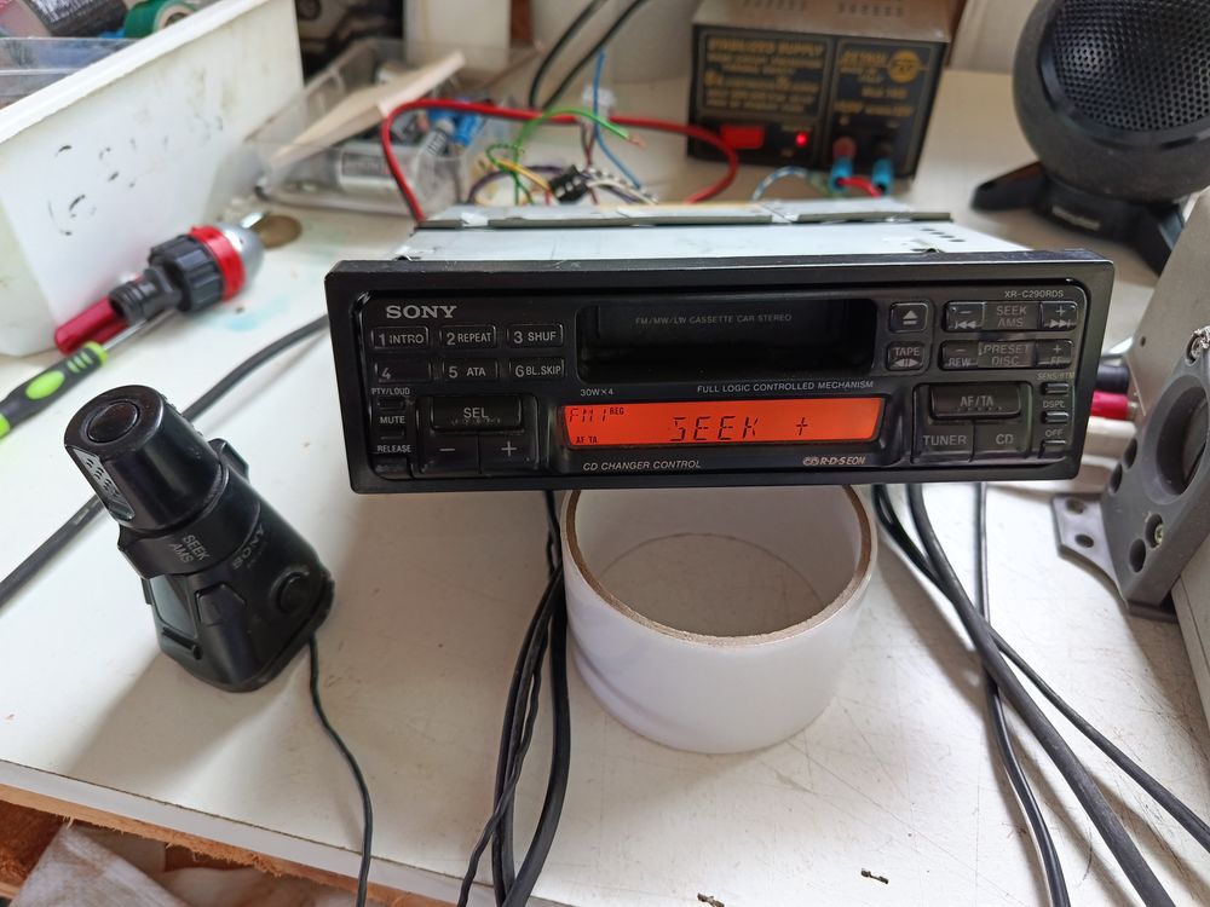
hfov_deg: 71.6
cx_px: 605
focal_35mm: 24
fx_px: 839
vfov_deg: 56.8
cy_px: 454
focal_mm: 5.24
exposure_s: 1/100
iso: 640
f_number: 1.7
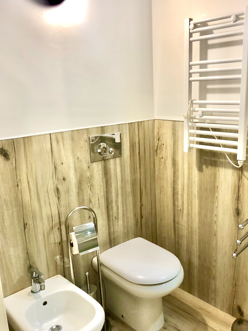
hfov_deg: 41.6
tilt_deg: -16.7
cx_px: 146
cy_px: 175
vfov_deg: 53.9
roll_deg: +2.1
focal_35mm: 34
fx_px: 325
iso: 32
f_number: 1.8
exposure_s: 1/25
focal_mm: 3.99
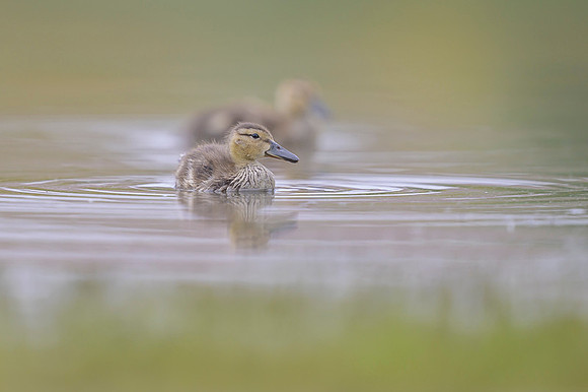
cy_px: 117
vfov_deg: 2.3
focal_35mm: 607
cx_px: 198
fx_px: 9914
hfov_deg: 3.4
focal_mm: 400
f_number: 2.8
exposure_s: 1/2000
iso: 800
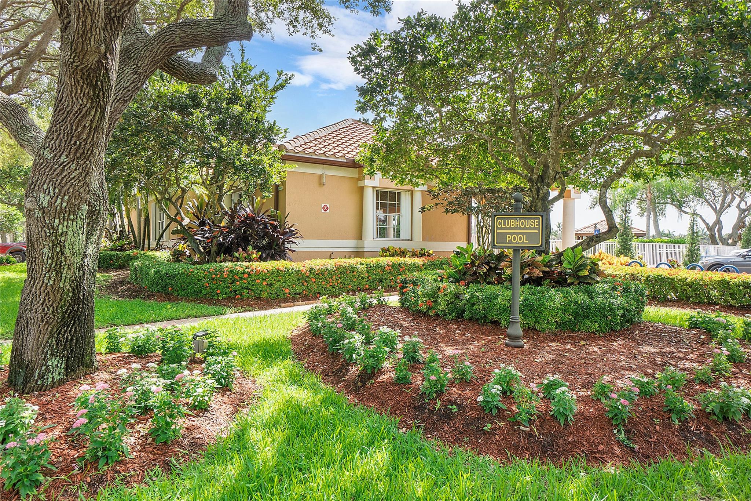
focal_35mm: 22
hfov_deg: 78.6
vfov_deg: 57.2
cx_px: 376
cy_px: 250
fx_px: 459
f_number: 8
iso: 250
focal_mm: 15
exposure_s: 1/200
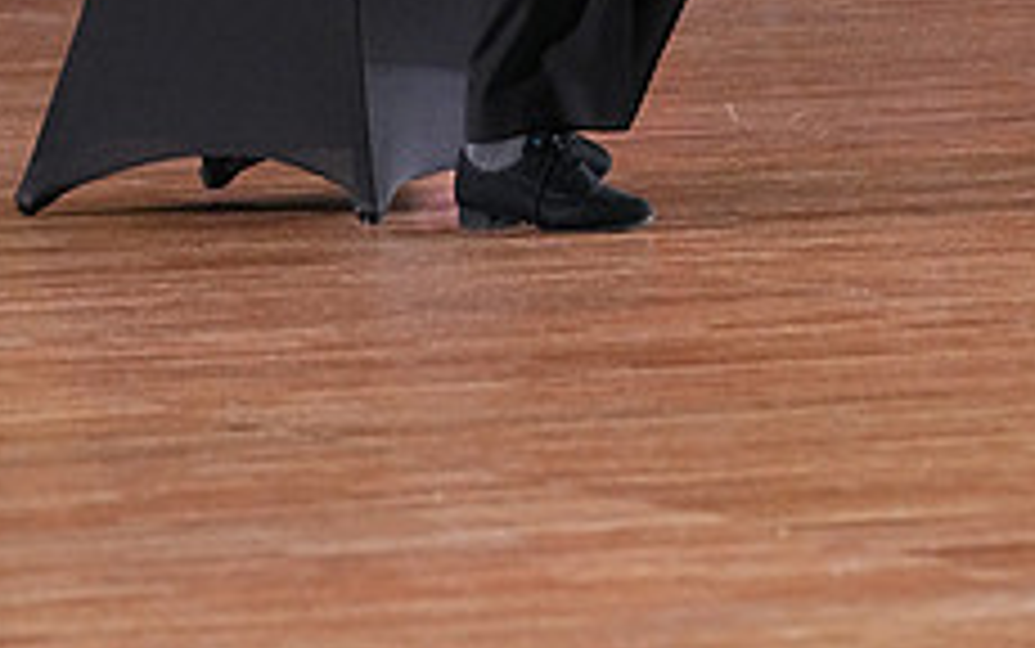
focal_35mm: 409
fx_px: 11542
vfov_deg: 3.2
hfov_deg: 5.1
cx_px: 547
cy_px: -531
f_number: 5
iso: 6400
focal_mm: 159
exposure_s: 1/400
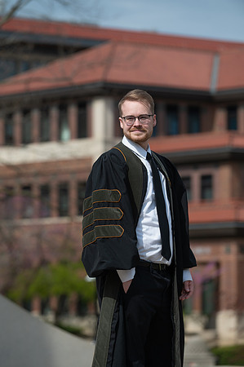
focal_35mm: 200
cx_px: 122
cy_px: 184
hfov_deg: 6.9
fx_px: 2038
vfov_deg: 10.3
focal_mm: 200
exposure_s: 1/800
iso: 125
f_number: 4.5
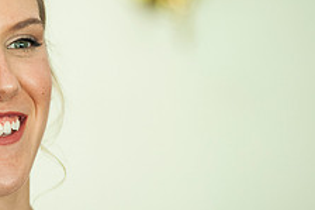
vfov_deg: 2.9
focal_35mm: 479
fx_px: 4188
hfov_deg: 4.3
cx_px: -35
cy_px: 78
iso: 1250
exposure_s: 1/160
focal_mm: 185
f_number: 2.8
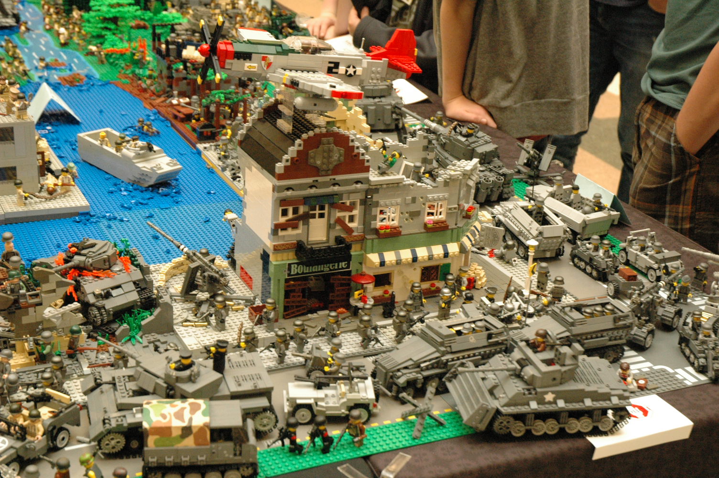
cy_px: 239
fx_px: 1197
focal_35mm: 60
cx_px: 360
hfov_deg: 33.4
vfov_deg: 22.6
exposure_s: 1/60
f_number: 6.3
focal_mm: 40
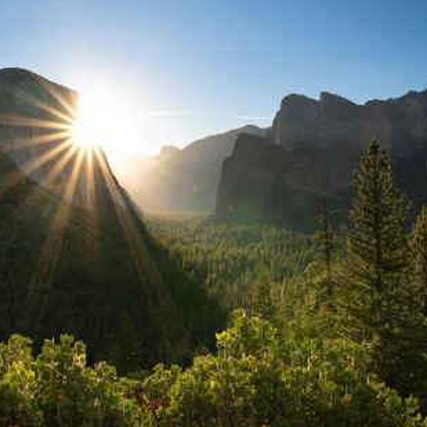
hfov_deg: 44.7
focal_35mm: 37
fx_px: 516
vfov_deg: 44.8
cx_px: 171
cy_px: 187
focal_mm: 16
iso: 400
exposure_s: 1/640
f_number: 8
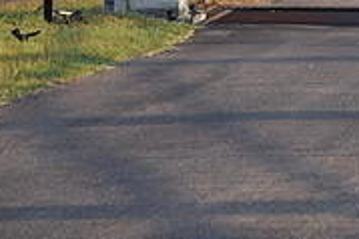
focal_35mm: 340
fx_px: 3387
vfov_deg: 4.0
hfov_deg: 6.0
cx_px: 568
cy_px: -115
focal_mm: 70
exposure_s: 1/400
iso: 400
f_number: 5
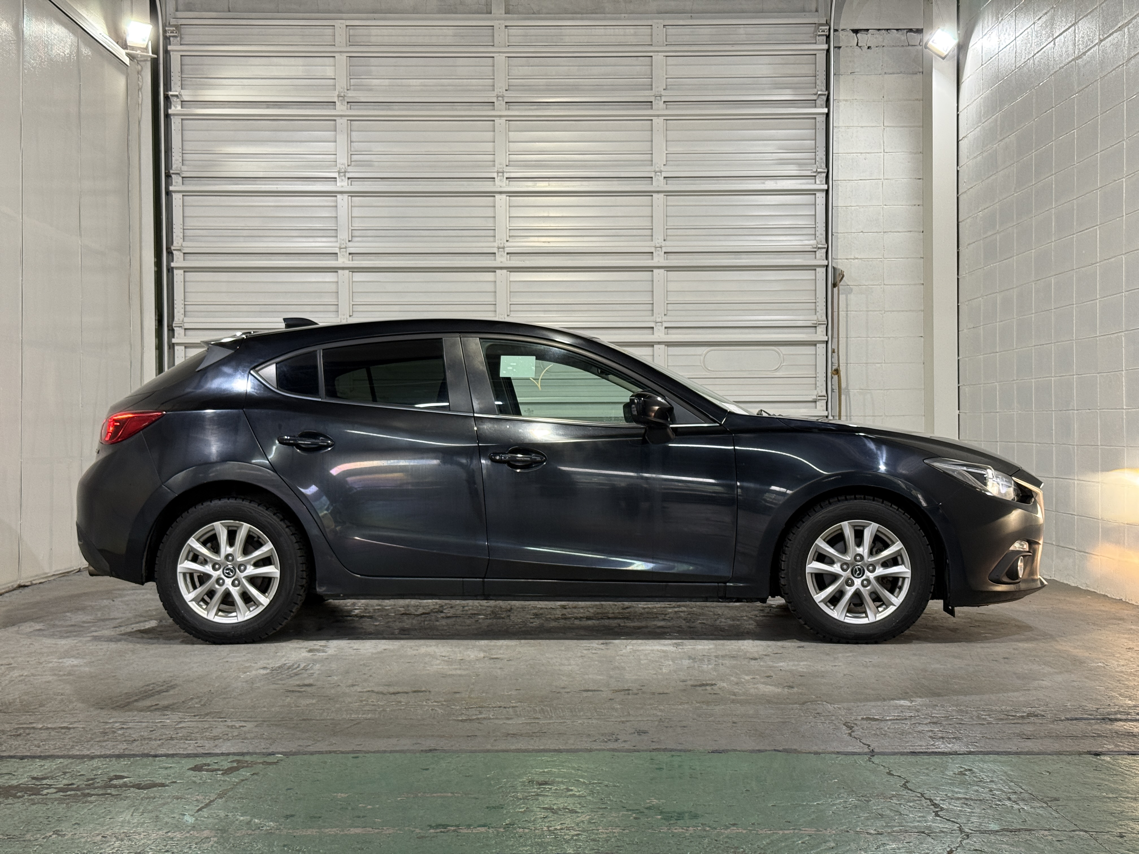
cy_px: 427
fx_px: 1579
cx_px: 570
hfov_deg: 39.7
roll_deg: -0.4
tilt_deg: +0.2
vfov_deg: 30.3
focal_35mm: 48
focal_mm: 6.76
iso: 80
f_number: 1.78
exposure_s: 1/60
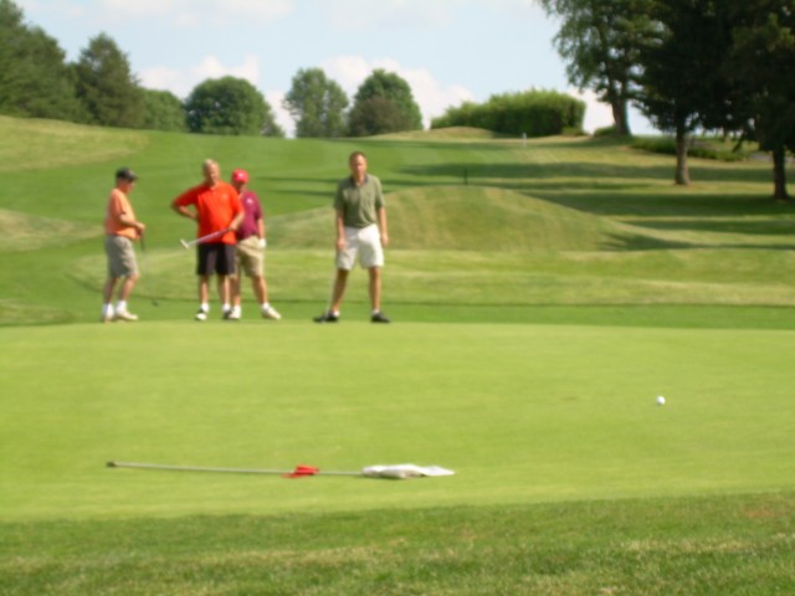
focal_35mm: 110
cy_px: 298
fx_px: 2526
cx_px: 398
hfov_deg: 17.9
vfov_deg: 13.5
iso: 50
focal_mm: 18.9
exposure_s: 1/250
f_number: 4.9
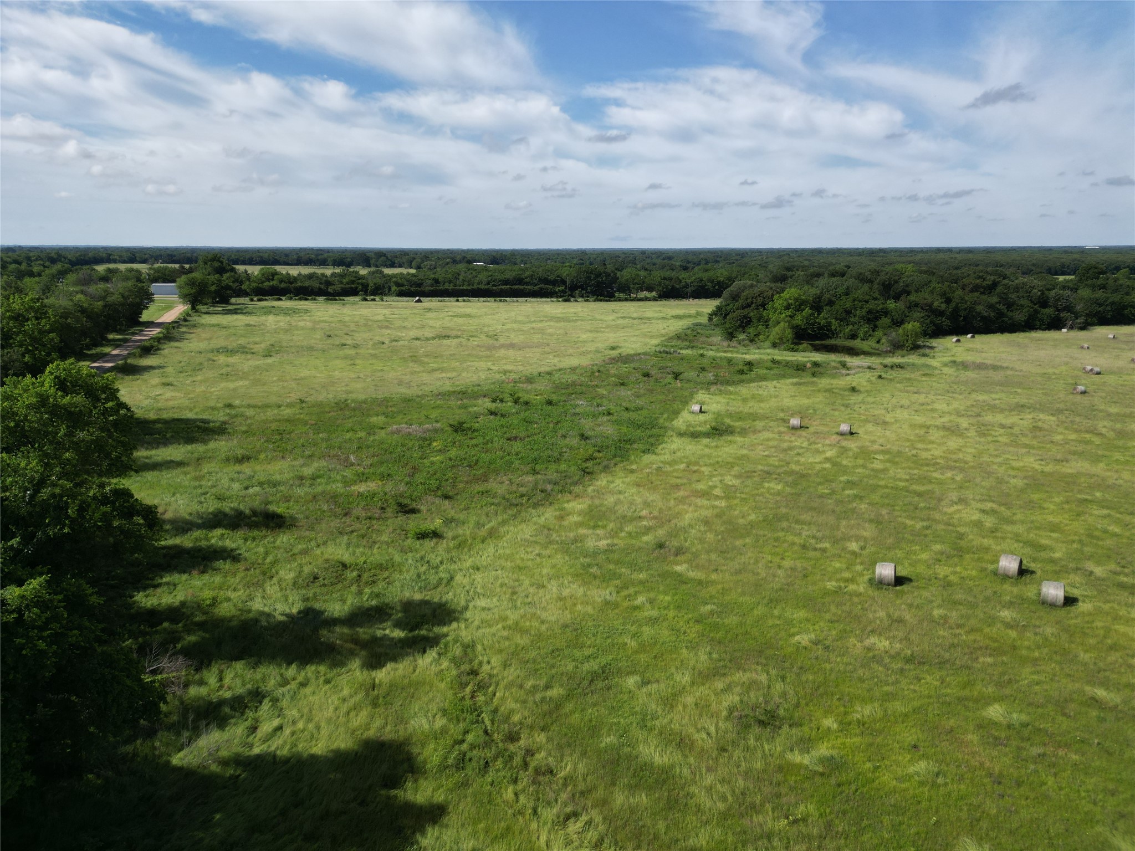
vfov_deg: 56.8
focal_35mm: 24
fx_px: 787
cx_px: 568
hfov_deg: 71.6
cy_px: 426
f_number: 1.7
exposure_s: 1/3200
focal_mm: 6.72
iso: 100
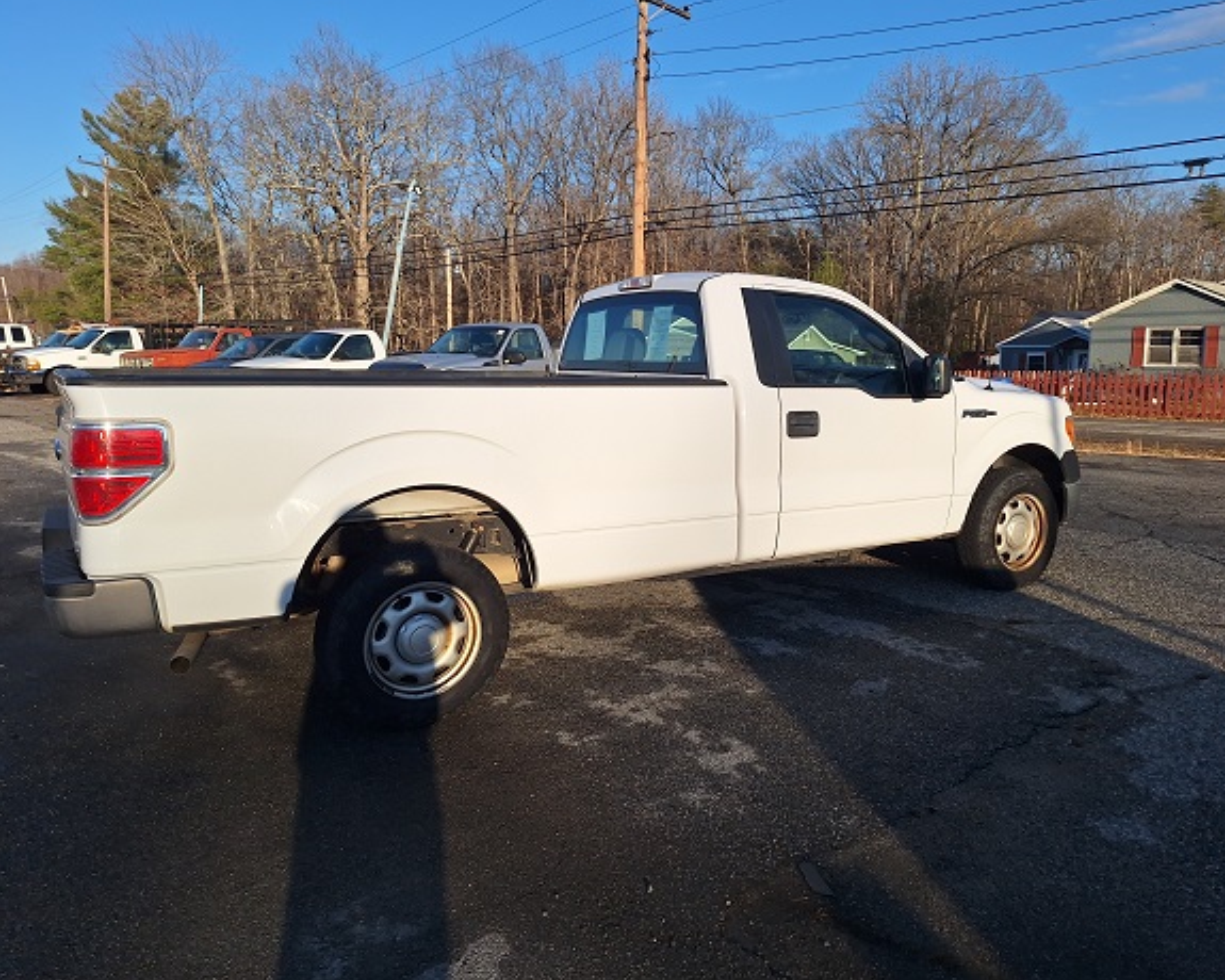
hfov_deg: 67.9
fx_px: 906
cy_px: 477
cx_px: 673
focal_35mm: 25
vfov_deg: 56.8
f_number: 1.8
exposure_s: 1/2899
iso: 25
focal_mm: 5.54
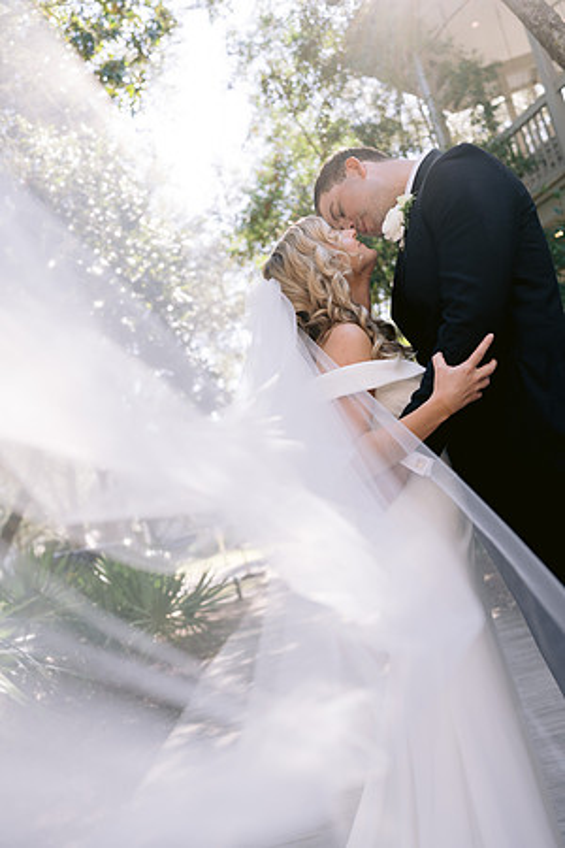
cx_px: 282
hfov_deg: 37.9
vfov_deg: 54.4
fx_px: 824
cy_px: 424
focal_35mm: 35
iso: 200
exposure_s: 1/500
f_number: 2.8
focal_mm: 35
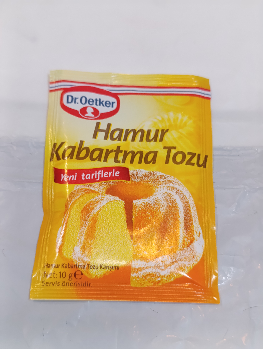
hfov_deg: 31.6
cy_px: 174
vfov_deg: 41.2
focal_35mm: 46
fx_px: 465
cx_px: 132
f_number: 1.6
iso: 640
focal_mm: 6.14
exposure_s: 1/100
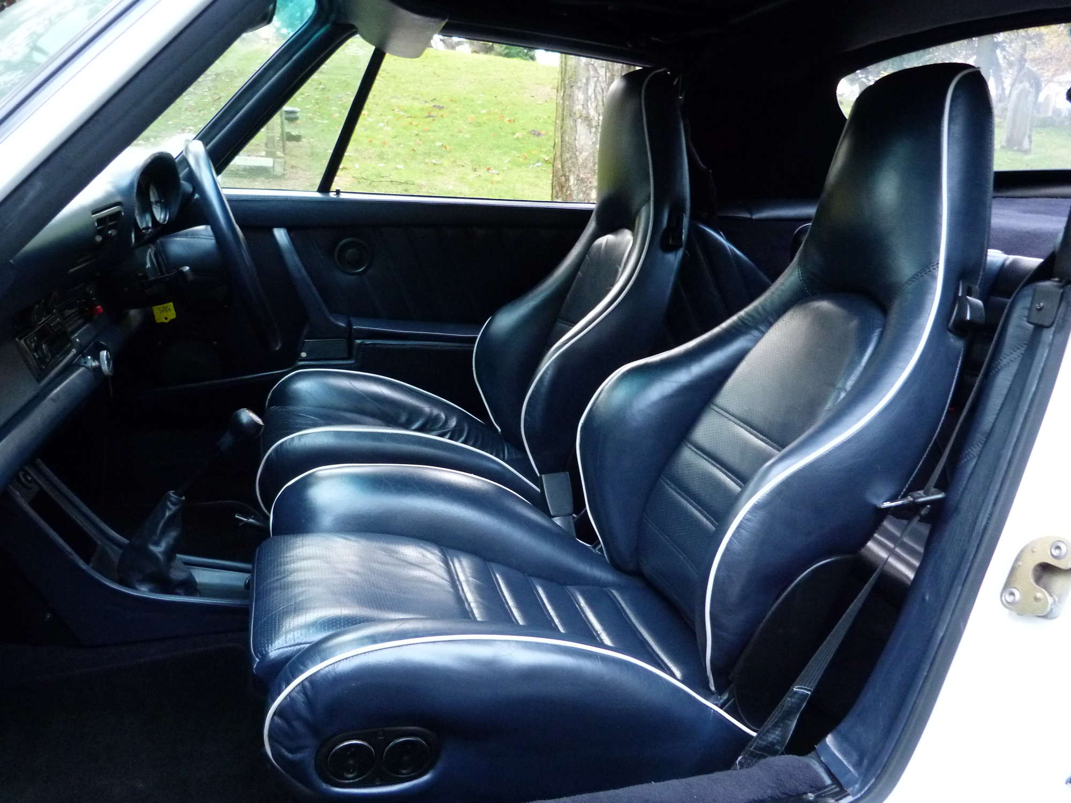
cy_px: 402
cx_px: 536
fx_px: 835
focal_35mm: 27
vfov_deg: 51.4
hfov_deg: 65.3
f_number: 2.9
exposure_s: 1/30
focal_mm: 4.9
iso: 400
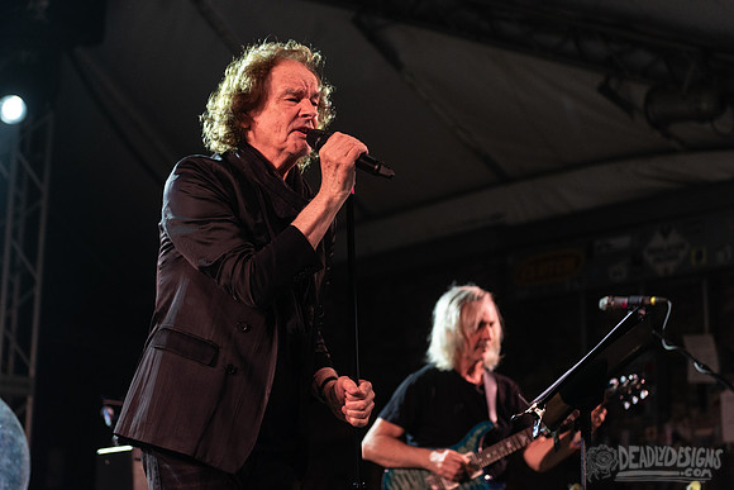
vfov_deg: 17.1
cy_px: 212
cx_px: 344
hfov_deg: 25.4
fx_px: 1630
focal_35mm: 80
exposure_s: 1/500
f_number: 3.2
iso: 1600
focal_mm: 70
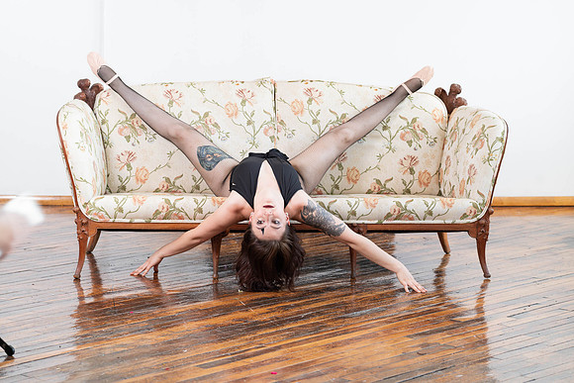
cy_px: 192
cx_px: 287
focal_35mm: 100
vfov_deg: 13.7
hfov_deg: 20.4
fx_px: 1595
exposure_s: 1/25
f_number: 6.3
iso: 320
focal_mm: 100
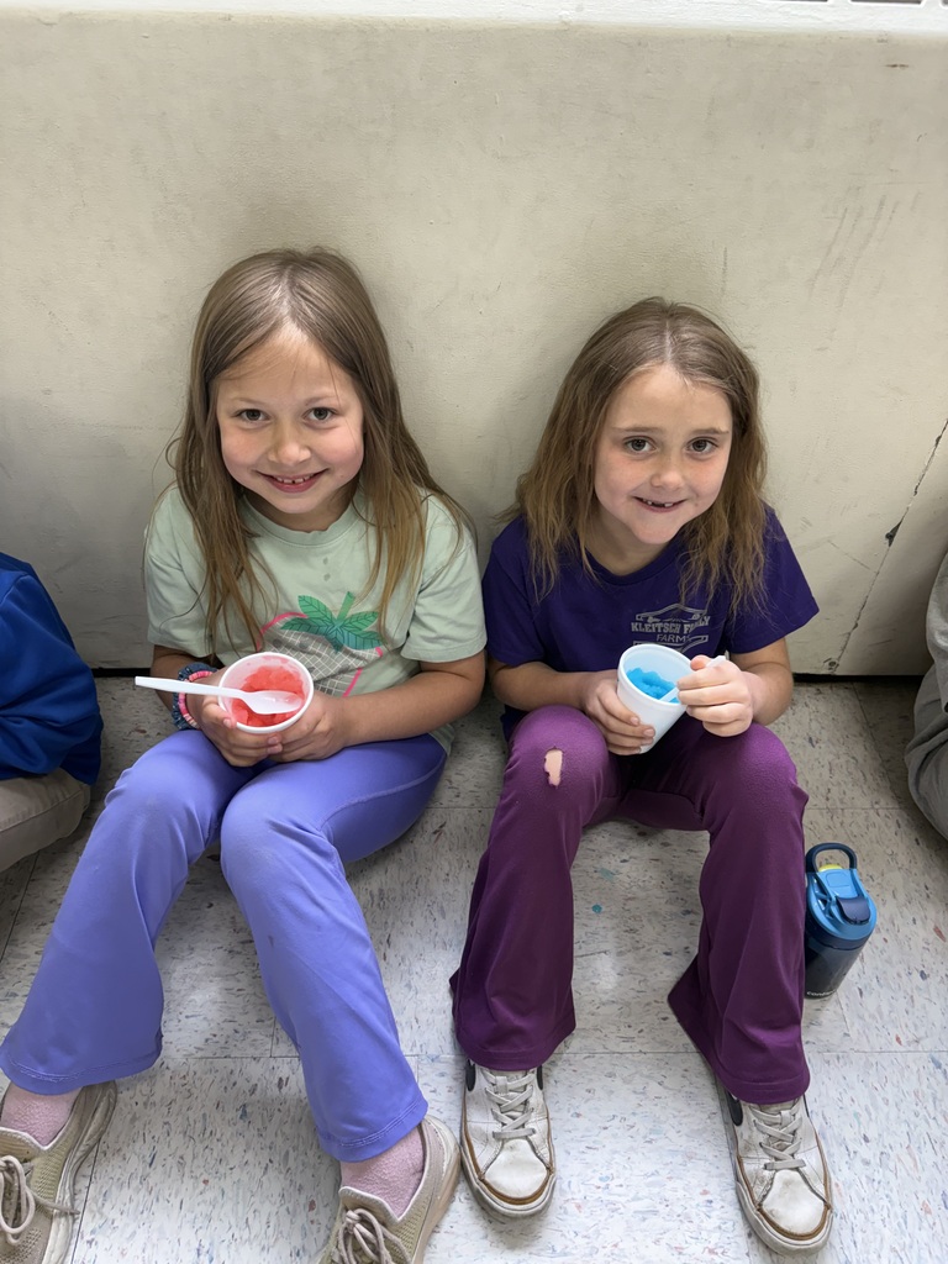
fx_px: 949
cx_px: 474
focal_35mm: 26
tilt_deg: -45.5
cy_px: 632
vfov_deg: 67.3
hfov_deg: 53.1
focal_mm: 5.96
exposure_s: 1/120
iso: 125
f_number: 1.6
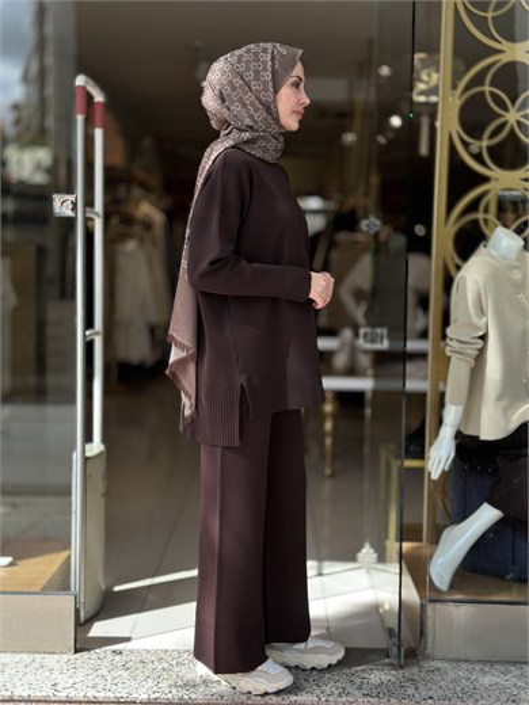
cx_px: 264
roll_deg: -1.3
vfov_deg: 39.7
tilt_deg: -4.8
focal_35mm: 48
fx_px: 978
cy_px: 352
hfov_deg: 30.3
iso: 80
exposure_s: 1/779
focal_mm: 6.86
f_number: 1.78
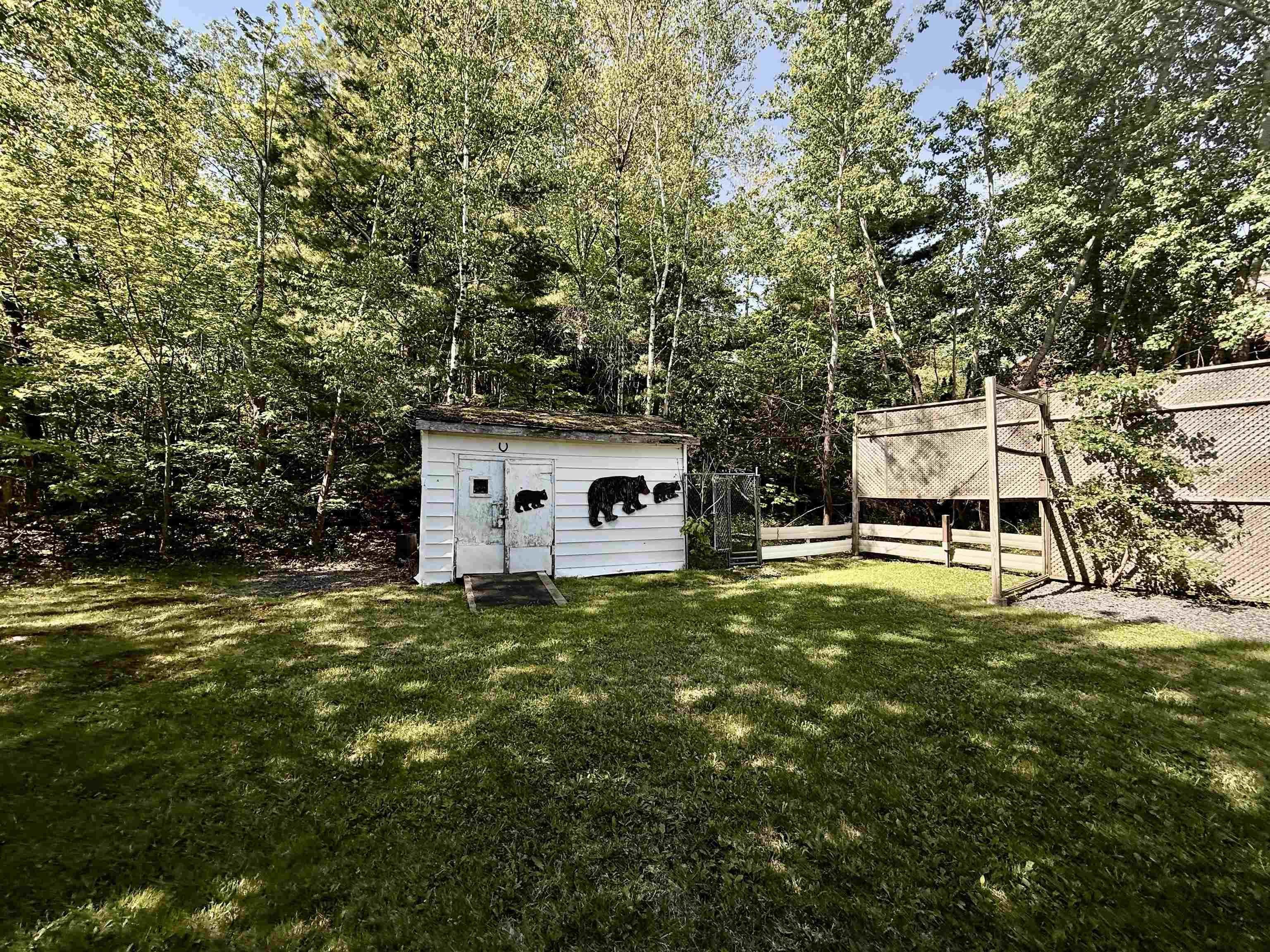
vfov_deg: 85.7
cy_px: 476
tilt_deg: +3.4
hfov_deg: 102.1
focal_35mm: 14
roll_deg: -1.9
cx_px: 635
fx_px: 514
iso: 50
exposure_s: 1/686
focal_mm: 2.22
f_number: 2.2
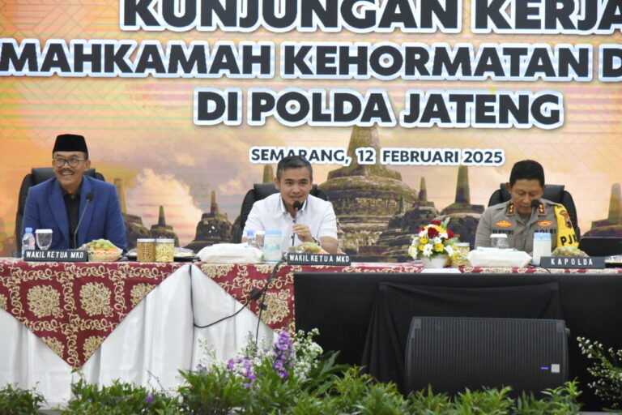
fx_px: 2073
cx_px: 311
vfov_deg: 11.4
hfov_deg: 17.1
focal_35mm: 120
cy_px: 208
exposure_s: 1/250
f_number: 5
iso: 10000
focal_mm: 120
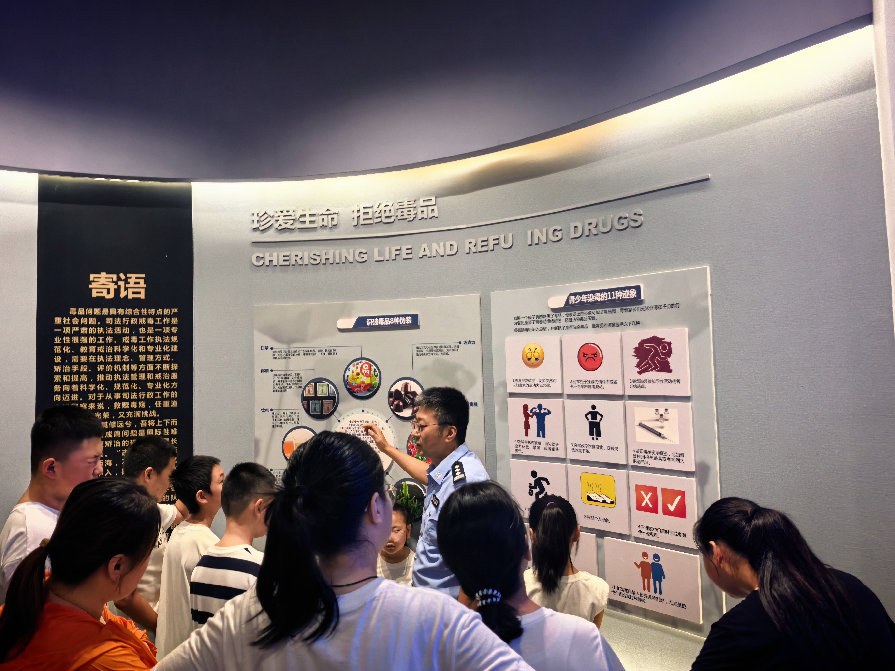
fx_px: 698
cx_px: 398
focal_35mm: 27
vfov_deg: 51.3
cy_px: 312
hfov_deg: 65.1
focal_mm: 5.75
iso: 160
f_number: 1.4
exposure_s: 1/100
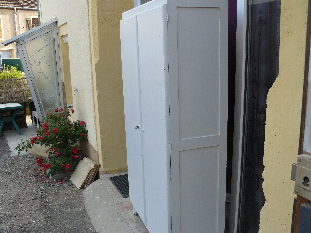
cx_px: 156
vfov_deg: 39.7
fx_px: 323
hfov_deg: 51.4
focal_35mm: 36
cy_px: 116
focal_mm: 6
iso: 100
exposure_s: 1/100
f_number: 3.6
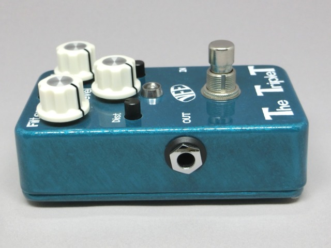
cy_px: 124
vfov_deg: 24.4
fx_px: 574
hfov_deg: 32.2
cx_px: 166
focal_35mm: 60
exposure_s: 1/100
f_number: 5
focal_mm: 10.7
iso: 400
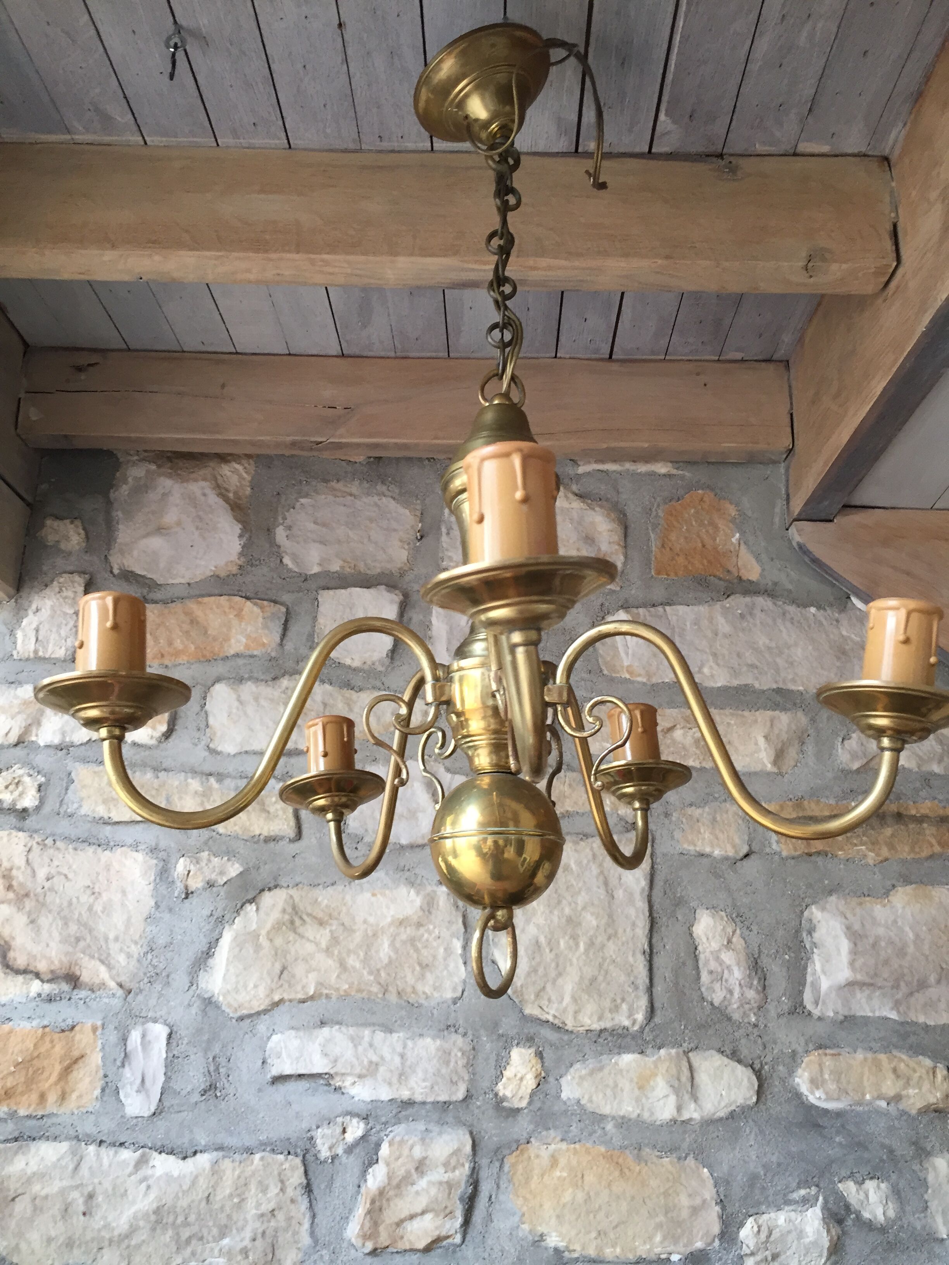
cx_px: 474
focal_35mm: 29
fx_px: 1060
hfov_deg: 48.2
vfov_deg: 61.7
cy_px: 632
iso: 125
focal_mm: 4.15
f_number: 2.2
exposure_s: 1/33
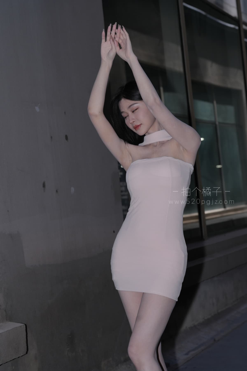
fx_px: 720
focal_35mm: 70
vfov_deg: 28.8
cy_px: 186
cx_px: 124
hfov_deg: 19.5
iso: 100
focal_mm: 70
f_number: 5.6
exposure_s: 1/125
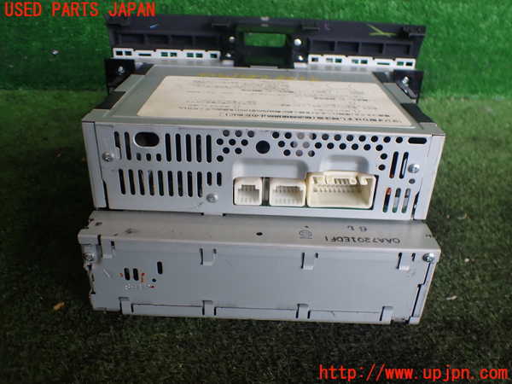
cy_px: 192
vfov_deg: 46.8
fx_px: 444
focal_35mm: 30
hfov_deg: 60.0
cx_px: 256
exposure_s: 1/125
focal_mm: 5.4
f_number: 2.3
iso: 200
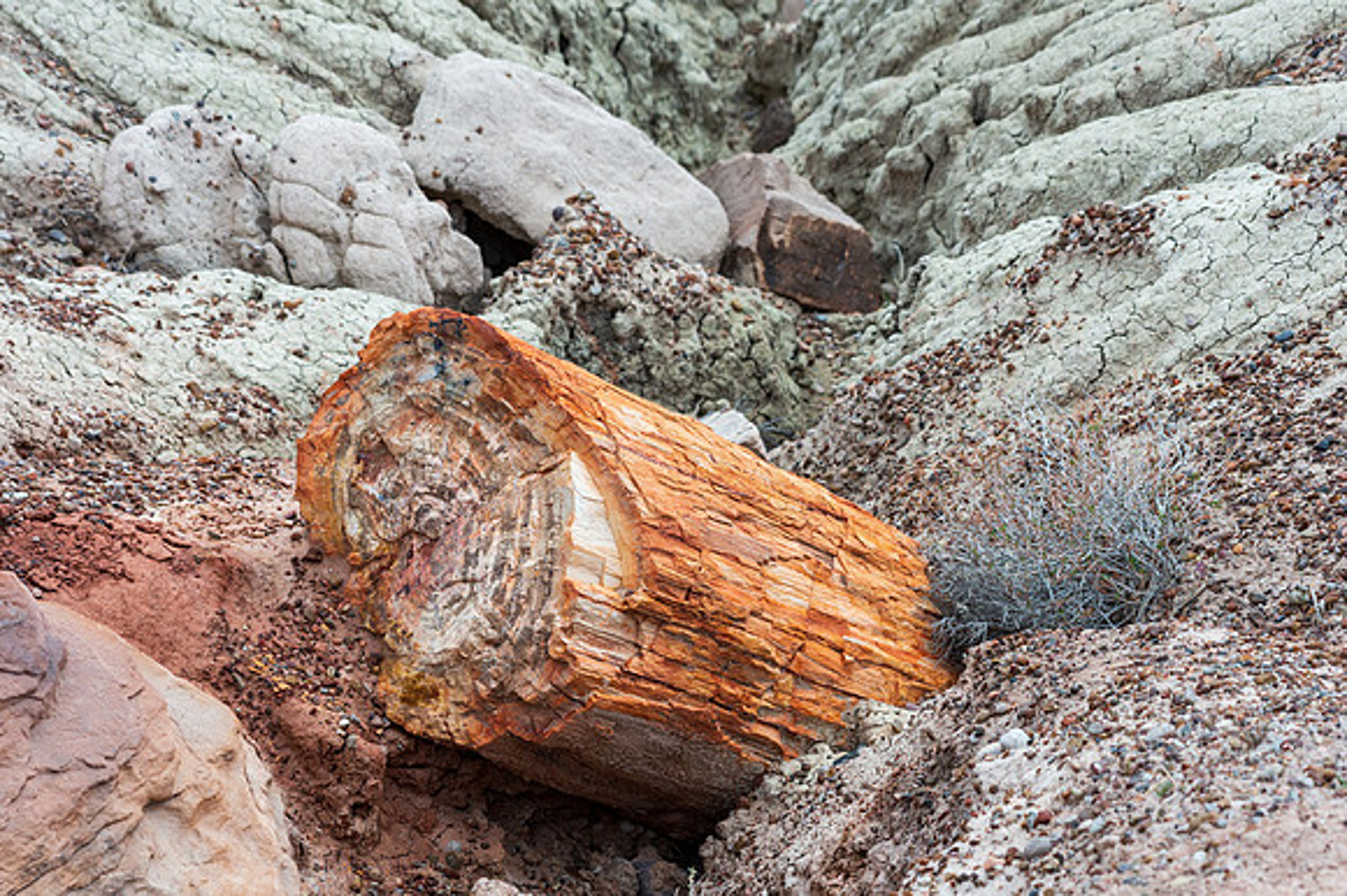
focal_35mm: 200
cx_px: 674
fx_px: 7479
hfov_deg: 10.3
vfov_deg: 6.9
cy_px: 448
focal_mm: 200
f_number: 8
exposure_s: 1/1000
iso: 500
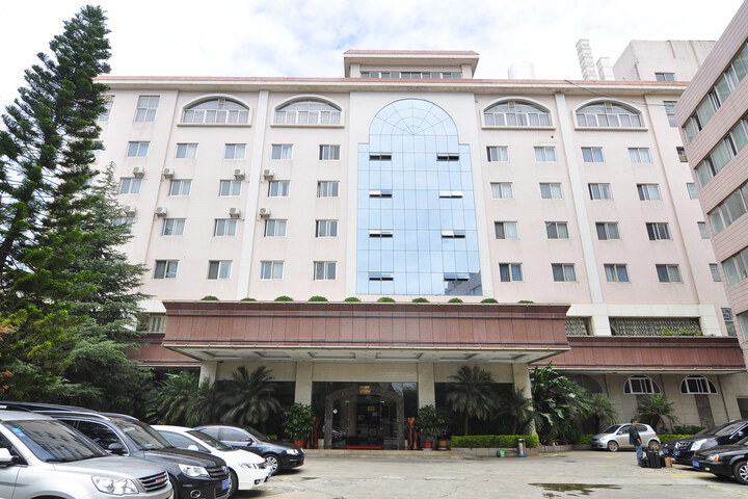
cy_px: 250
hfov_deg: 81.2
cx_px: 374
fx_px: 436
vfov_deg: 59.5
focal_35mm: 21
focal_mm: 14
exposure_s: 1/320
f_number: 8
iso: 200
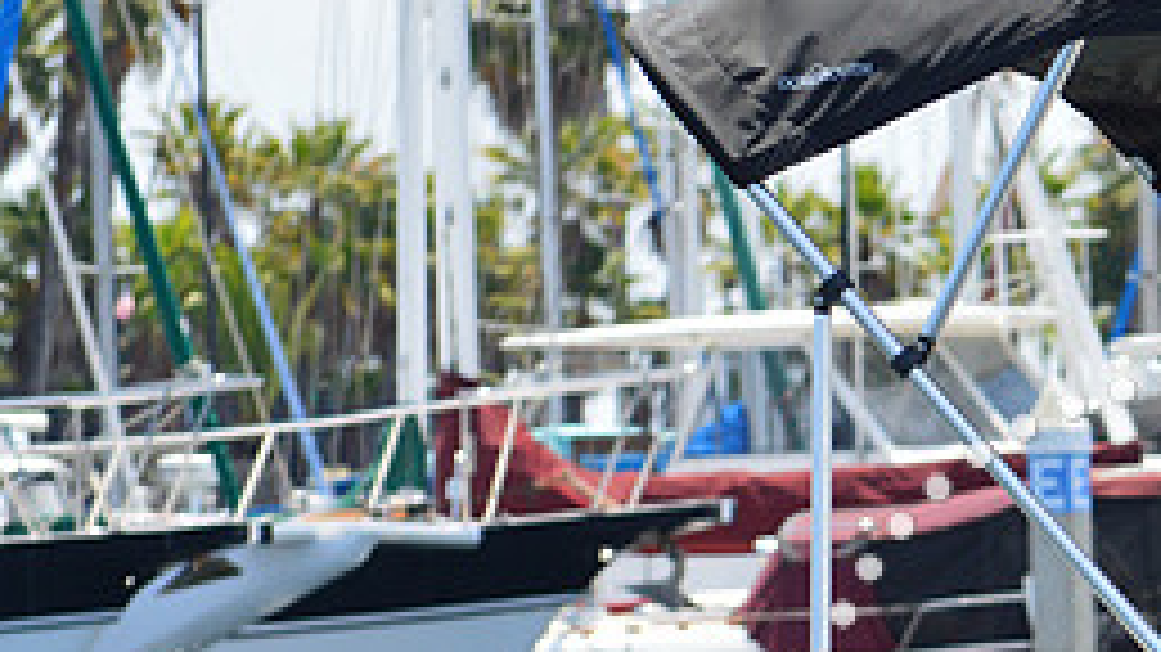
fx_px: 17359
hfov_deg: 3.8
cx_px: 1220
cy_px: 791
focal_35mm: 564
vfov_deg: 2.2
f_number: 11
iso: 400
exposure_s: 1/400
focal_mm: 160
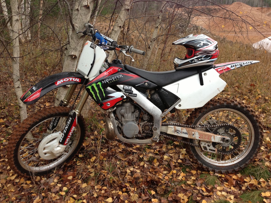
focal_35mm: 33
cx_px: 136
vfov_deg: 42.9
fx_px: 258
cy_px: 102
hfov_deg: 55.4
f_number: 2.4
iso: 100
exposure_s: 1/120
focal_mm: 4.13
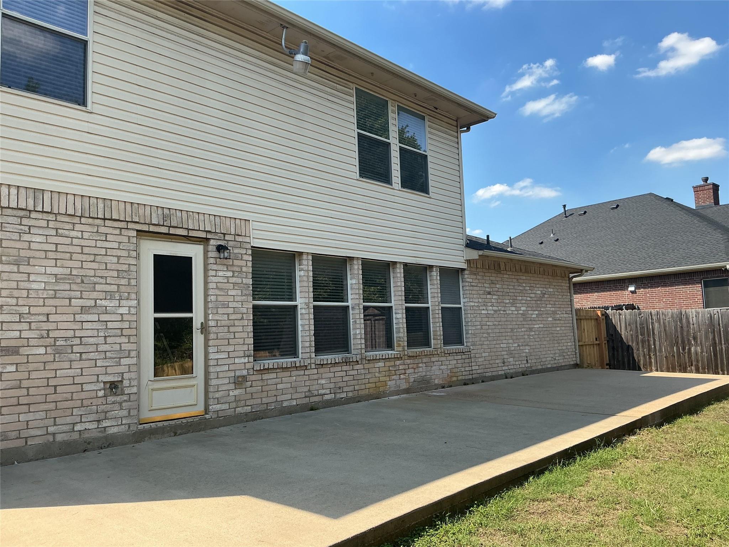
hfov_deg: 61.7
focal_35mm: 29
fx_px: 611
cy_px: 274
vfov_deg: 48.2
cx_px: 364
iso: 25
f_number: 1.8
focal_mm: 3
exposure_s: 1/962
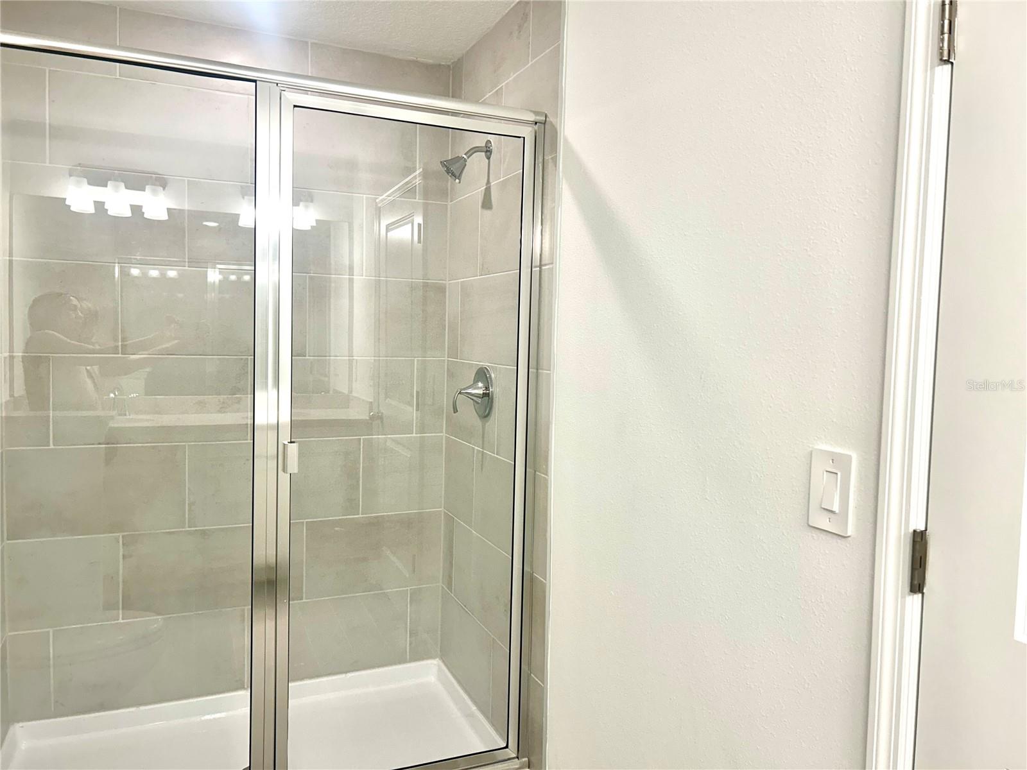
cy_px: 385
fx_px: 771
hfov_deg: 67.3
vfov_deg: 53.1
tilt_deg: -3.0
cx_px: 514
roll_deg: -0.8
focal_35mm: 26
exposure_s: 1/120
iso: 50
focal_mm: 5.7
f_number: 1.5
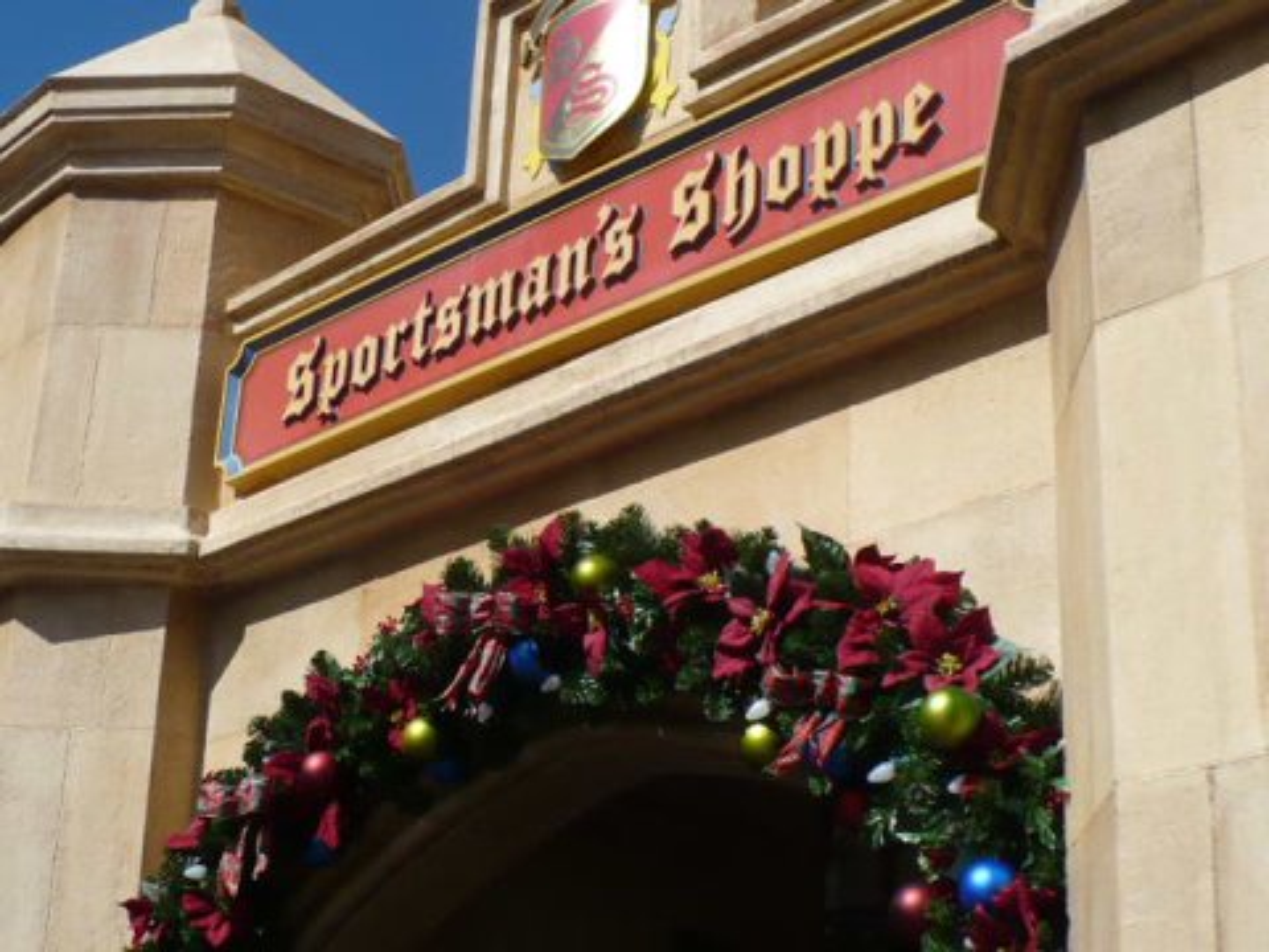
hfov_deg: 31.2
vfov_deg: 23.7
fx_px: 2273
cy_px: 476
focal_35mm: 62
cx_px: 634
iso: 100
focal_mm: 7
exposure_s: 1/320
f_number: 8
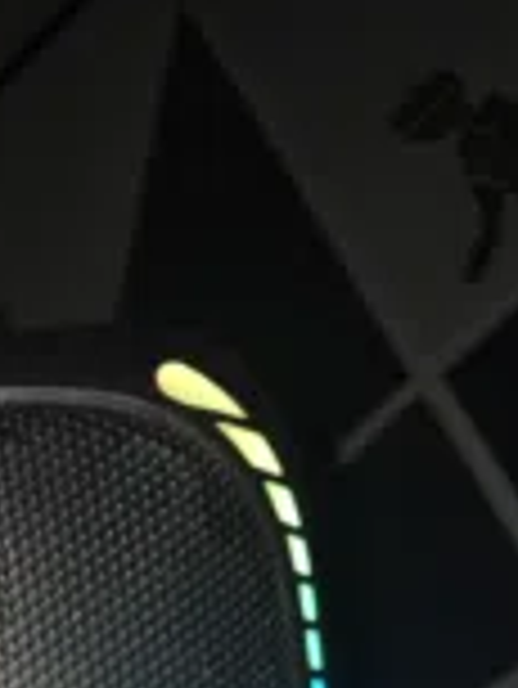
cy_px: 877
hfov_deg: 23.1
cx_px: -41
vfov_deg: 27.3
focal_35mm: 60
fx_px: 1195
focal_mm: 6.3
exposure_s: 1/20
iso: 125
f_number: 1.7
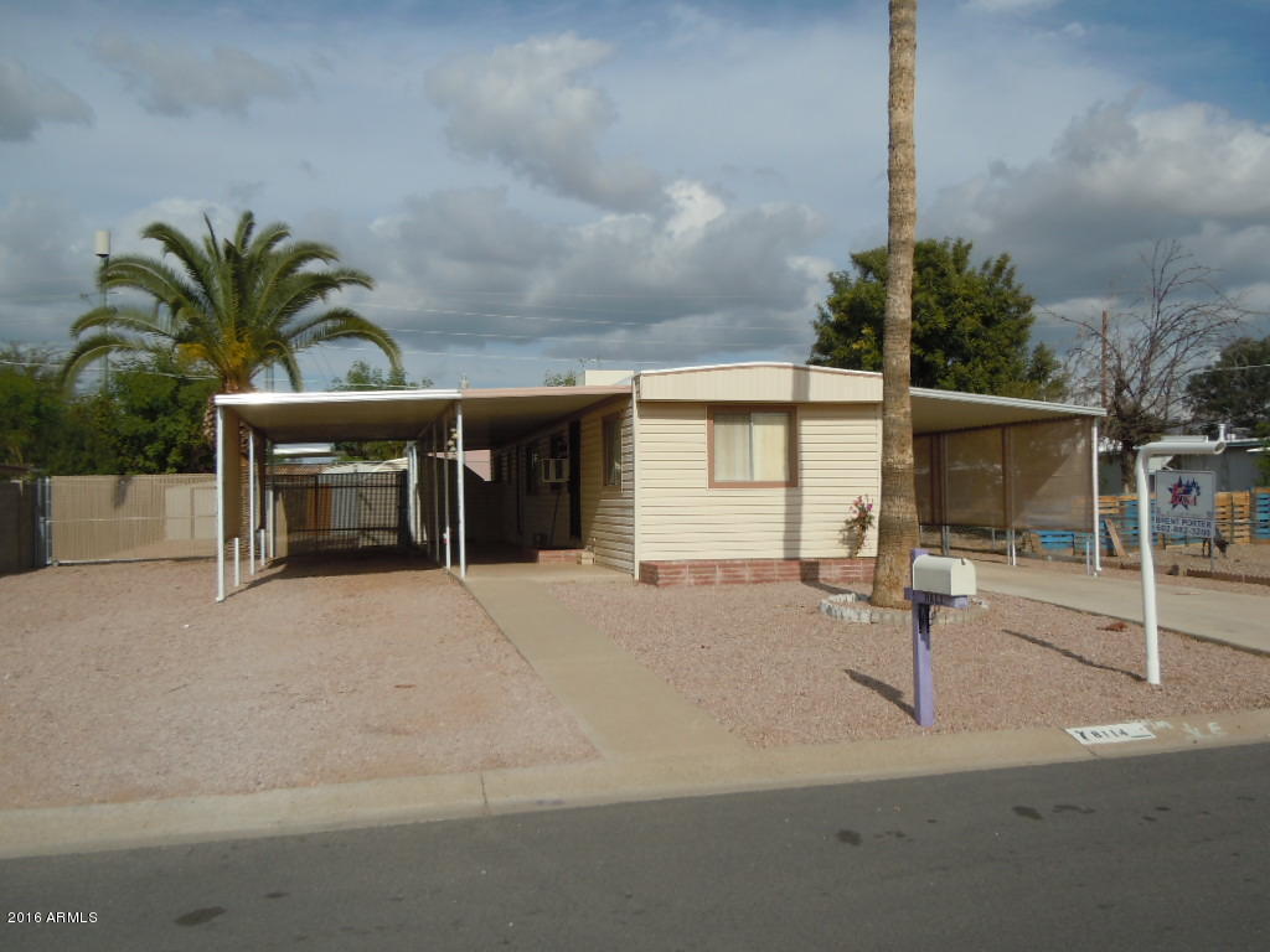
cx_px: 635
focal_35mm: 30
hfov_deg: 60.0
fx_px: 1101
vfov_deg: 46.8
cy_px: 476
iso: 100
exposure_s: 1/640
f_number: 7
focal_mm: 5.4
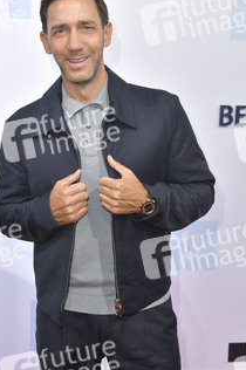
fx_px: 585
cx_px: 94
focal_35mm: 57
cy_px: 193
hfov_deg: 23.7
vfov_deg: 35.1
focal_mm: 45
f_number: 7.1
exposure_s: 1/160
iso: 320
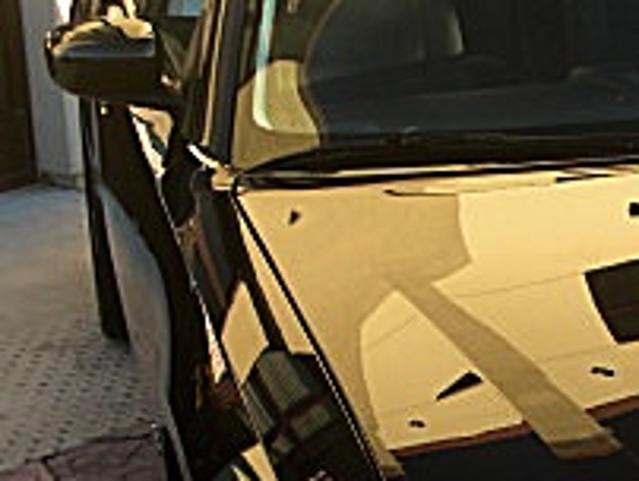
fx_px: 2107
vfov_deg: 12.9
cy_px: 456
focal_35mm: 114
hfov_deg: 16.7
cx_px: 709
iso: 50
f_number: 2.8
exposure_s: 1/125
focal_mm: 6.3
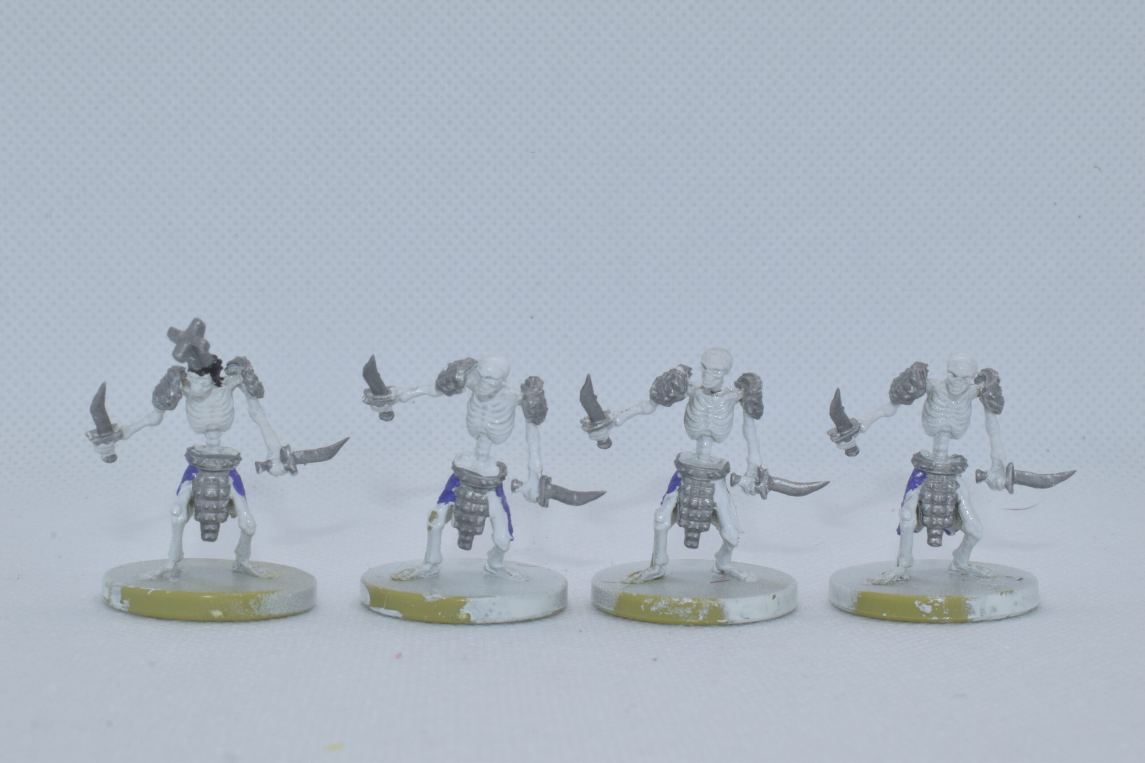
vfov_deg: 22.6
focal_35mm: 60
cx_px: 572
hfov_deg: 33.4
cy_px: 382
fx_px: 1908
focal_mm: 40
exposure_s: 1/125
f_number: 25
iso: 800
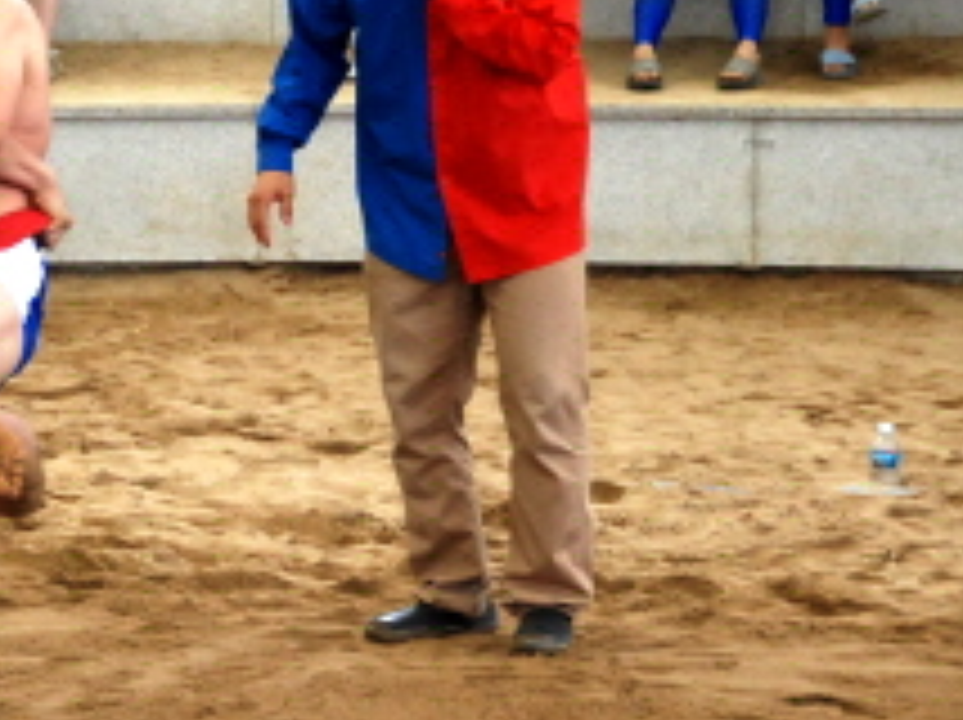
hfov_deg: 7.1
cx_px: -104
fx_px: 7697
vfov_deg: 5.4
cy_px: 297
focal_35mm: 277
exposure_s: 1/160
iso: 800
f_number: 5.3
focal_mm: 82
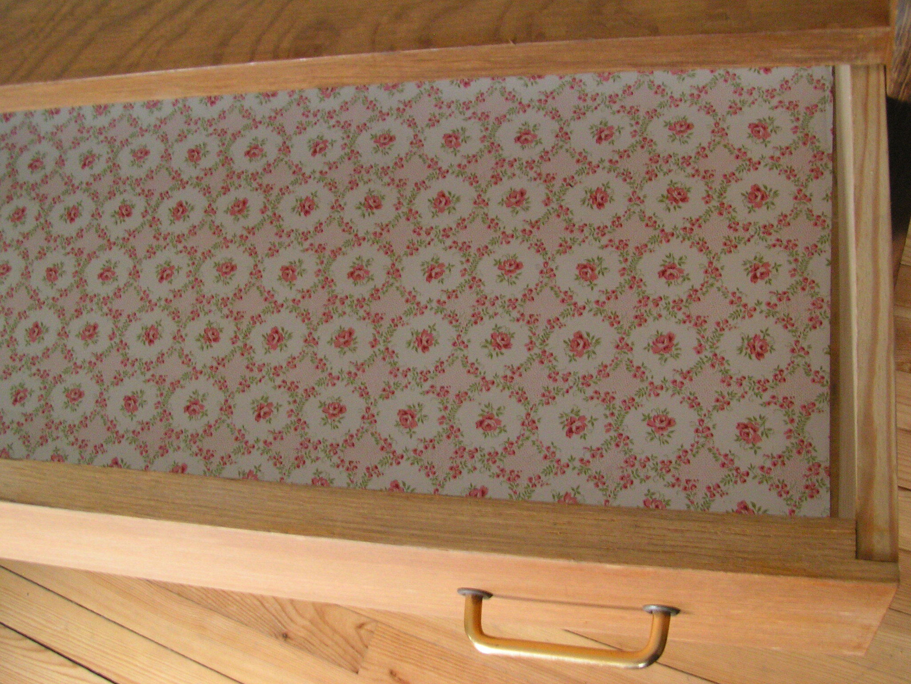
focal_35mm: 38
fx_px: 1000
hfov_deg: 49.0
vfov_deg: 37.7
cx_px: 456
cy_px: 342
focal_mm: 5.8
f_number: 6.3
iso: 200
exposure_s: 1/10
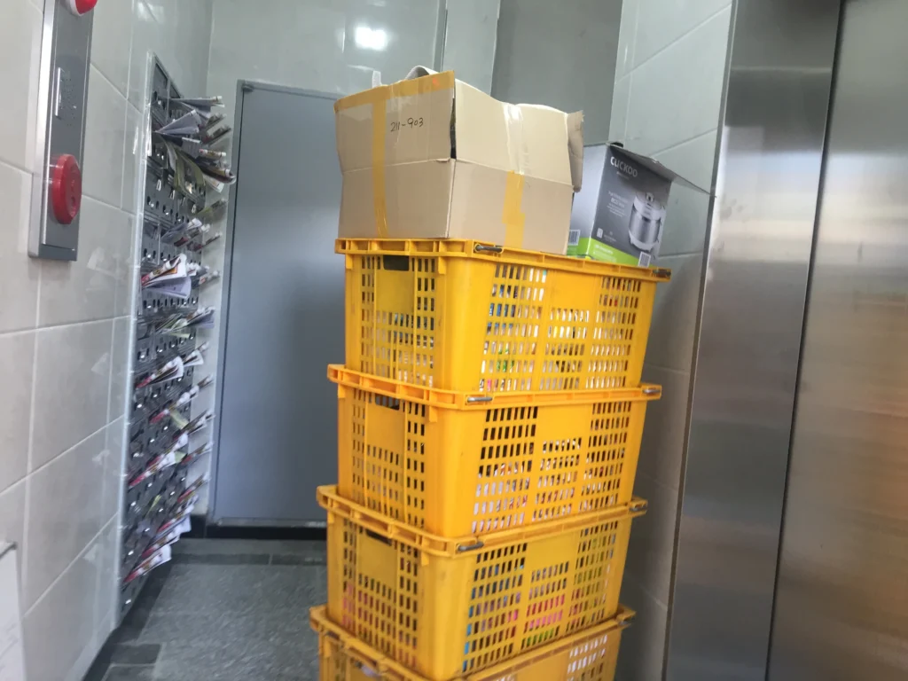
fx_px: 761
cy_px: 340
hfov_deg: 61.7
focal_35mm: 29
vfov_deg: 48.2
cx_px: 454
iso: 64
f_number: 2.2
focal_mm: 4.15
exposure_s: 1/30
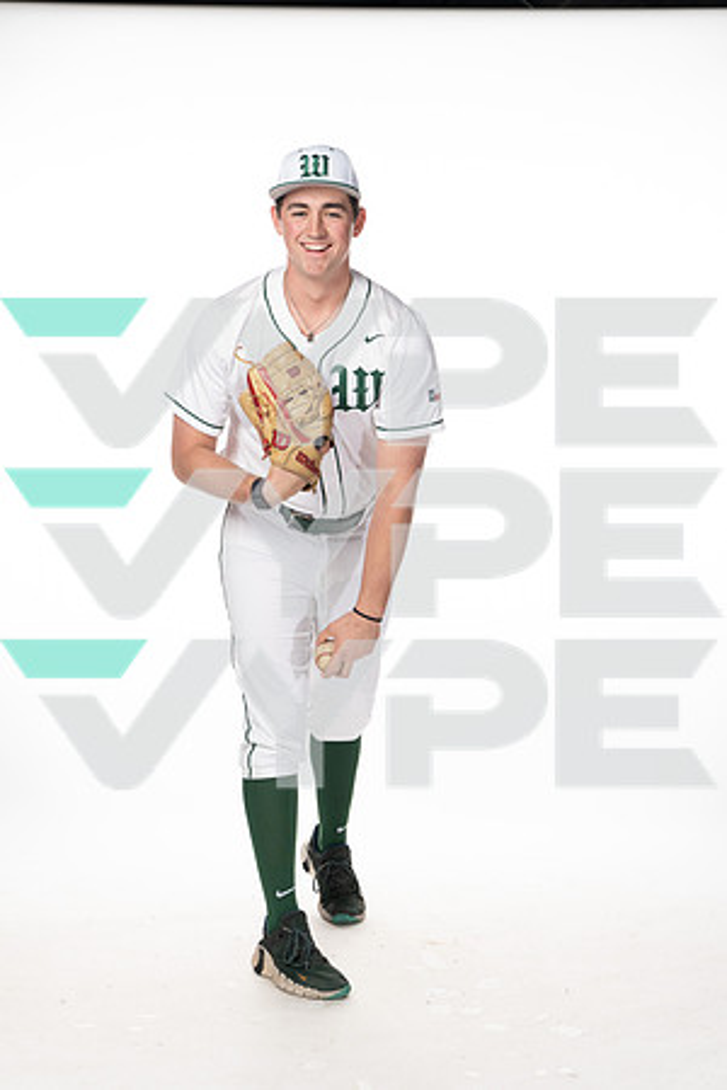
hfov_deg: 23.8
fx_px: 1726
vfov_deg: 35.1
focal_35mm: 57
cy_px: 545
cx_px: 364
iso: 400
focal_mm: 57
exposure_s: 1/250
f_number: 6.3
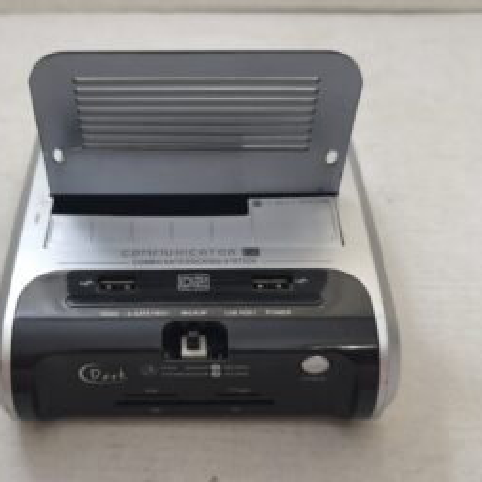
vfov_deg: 39.2
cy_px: 244
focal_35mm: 43
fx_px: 677
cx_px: 187
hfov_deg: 39.0
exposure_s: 1/50
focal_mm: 6.57
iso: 640
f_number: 1.6
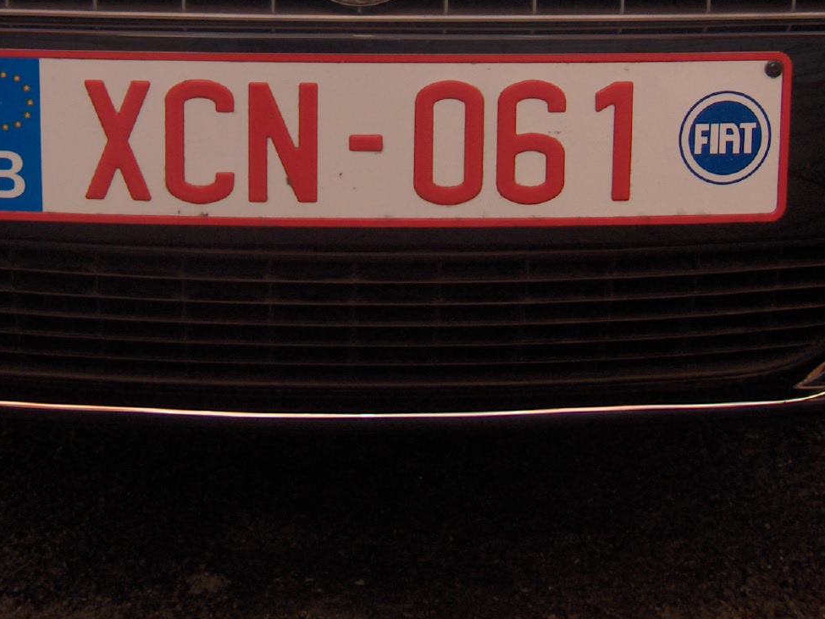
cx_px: 323
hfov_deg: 23.8
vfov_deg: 17.6
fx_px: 1955
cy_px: 10
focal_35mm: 82
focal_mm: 8
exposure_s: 1/194
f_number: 2.8
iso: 165
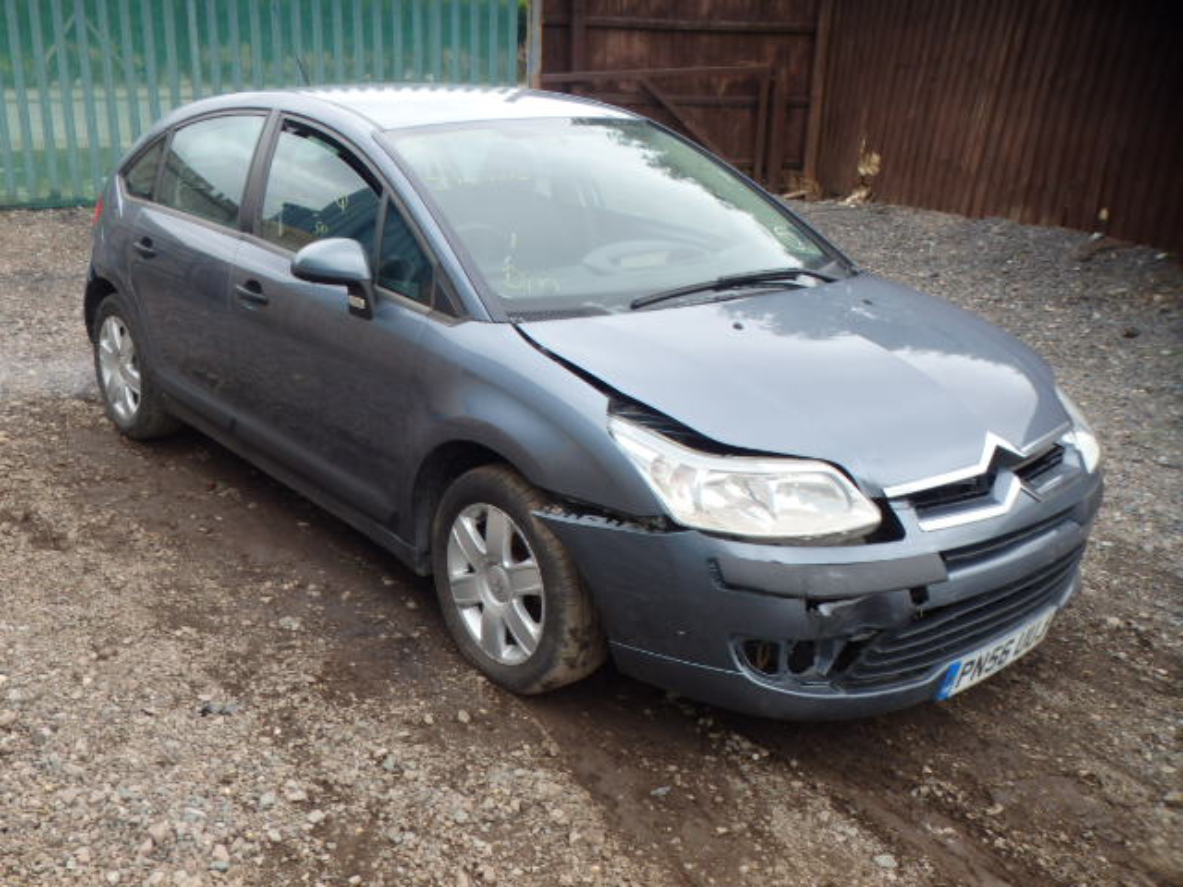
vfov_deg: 39.7
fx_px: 1230
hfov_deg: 51.4
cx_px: 592
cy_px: 444
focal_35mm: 36
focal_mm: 6.4
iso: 125
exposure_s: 1/80
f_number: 4.5
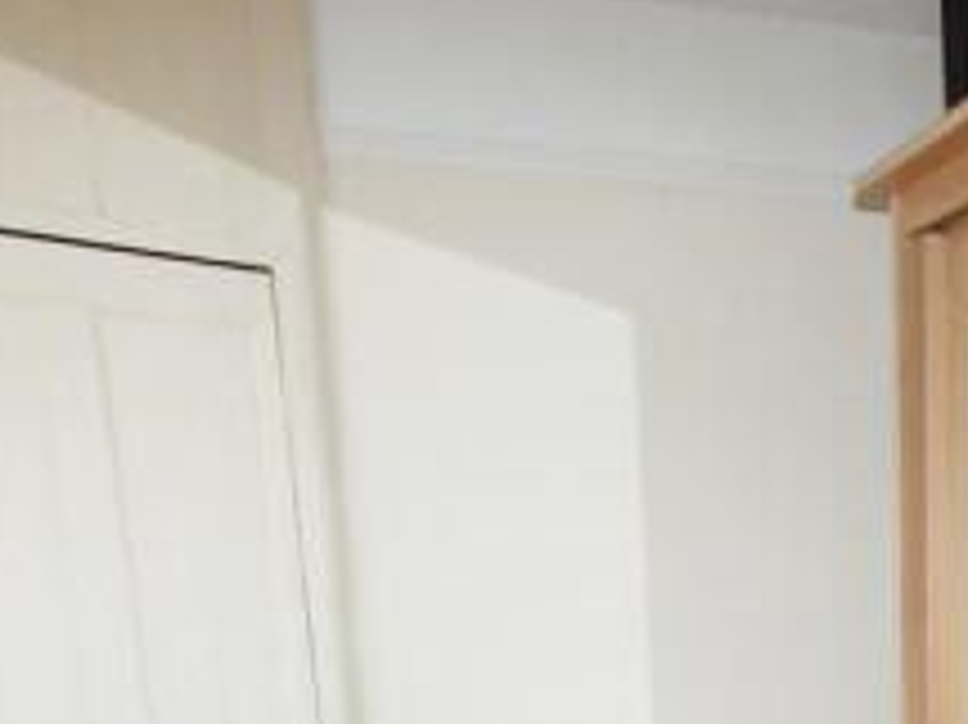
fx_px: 1230
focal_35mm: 44
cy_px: 944
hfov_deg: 40.9
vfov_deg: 27.4
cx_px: 797
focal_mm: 10
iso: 400
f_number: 3.5
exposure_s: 1/60
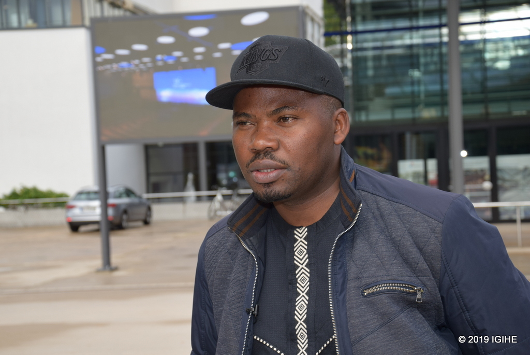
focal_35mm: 78
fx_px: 1149
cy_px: 178
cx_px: 265
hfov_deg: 26.0
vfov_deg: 17.5
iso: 100
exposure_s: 1/160
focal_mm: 52
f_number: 6.3
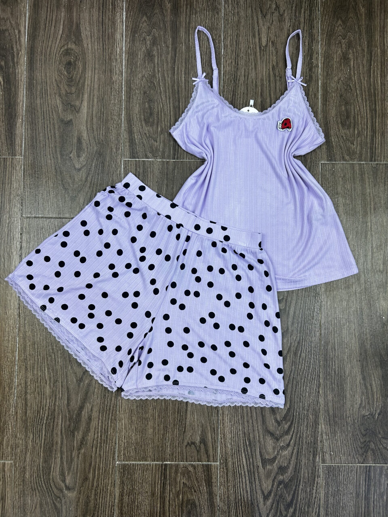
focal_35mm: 26
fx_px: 389
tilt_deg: -87.7
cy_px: 258
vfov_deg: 67.3
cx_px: 194
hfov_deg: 53.1
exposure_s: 1/104
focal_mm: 5.7
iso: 32
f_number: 1.5
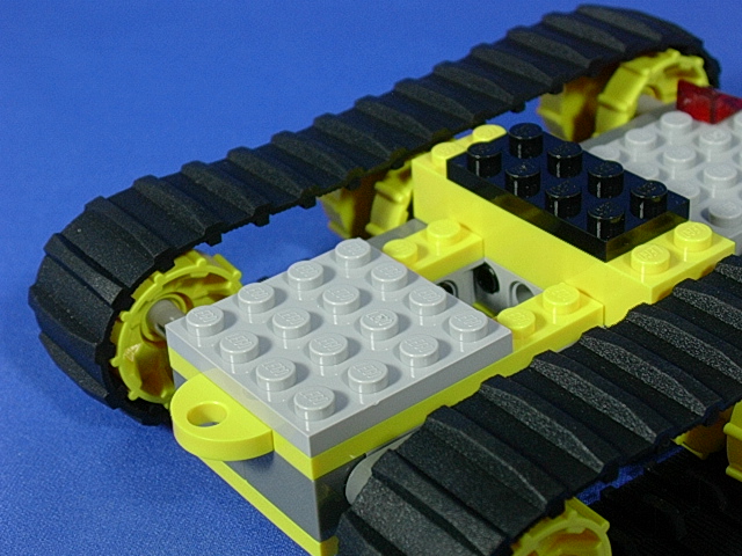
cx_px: 371
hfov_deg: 26.0
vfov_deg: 19.6
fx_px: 1608
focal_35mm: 75
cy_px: 278
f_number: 3.8
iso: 70
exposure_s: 1/9.5
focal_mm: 11.3
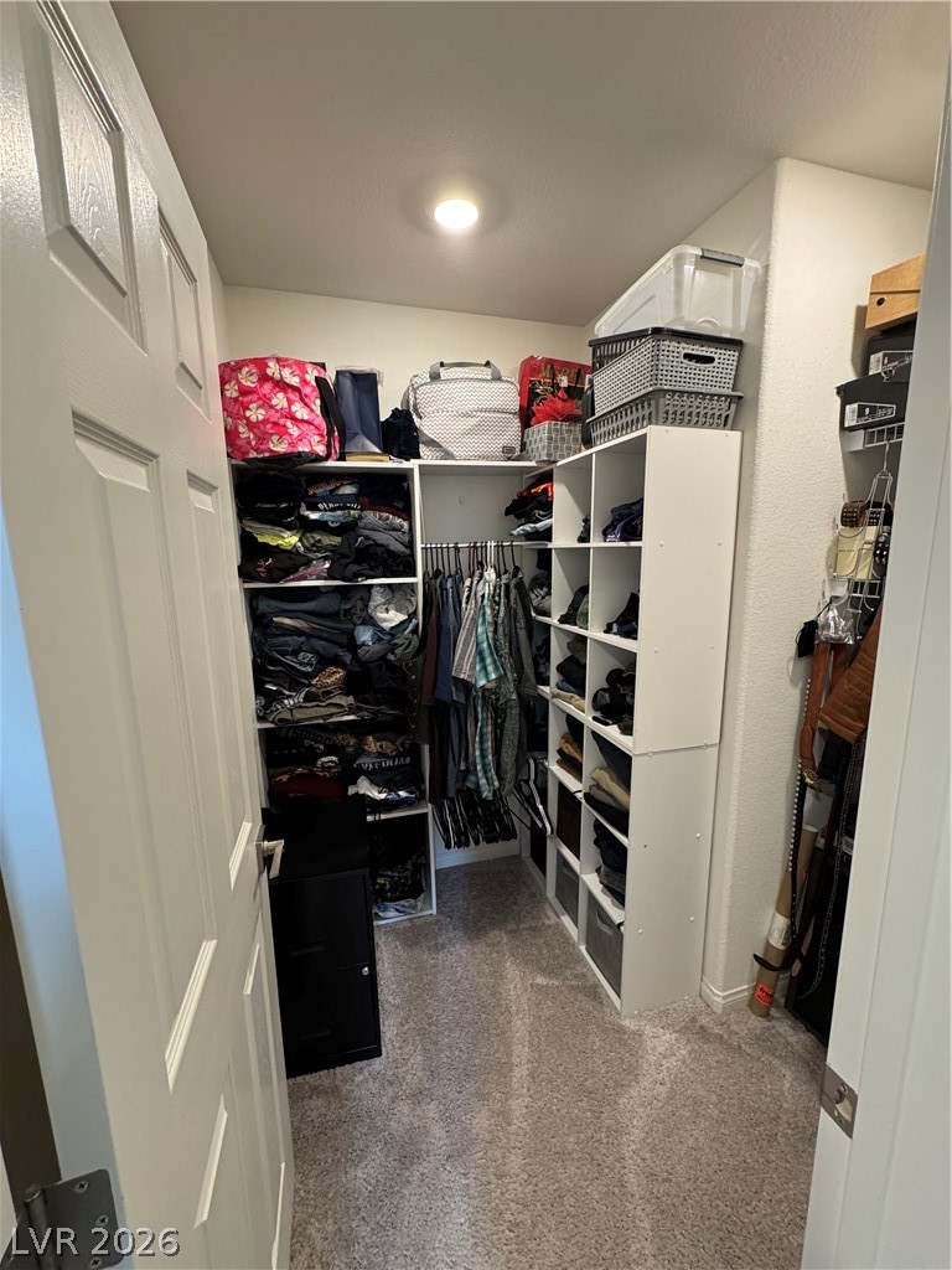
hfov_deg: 85.7
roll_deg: +1.3
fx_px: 513
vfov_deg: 102.1
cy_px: 635
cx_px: 476
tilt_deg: -9.9
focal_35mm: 14
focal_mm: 2.22
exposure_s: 1/60
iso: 320
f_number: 2.2
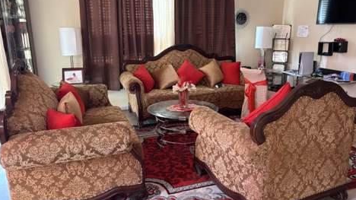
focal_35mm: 29
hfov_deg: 66.1
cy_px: 95
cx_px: 178
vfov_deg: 40.1
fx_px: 274
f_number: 1.6
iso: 500
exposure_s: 1/40
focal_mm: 5.96
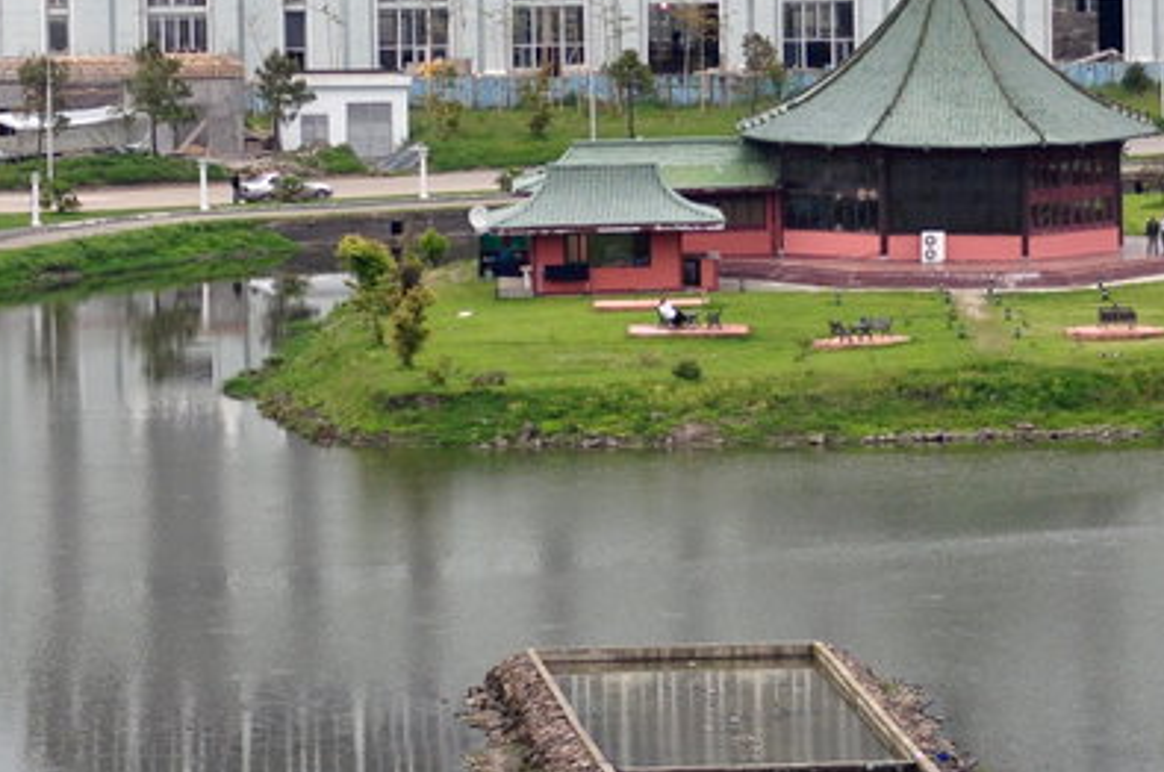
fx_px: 11782
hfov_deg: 5.7
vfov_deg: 3.8
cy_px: 137
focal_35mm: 365
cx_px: 743
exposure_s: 1/250
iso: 500
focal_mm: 80
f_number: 4
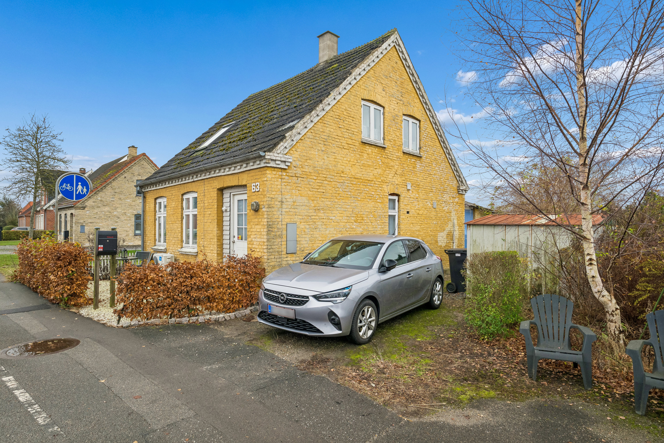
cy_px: 222
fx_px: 369
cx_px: 332
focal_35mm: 20
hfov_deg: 84.0
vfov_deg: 61.9
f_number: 6.3
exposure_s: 1/30
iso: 400
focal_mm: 20
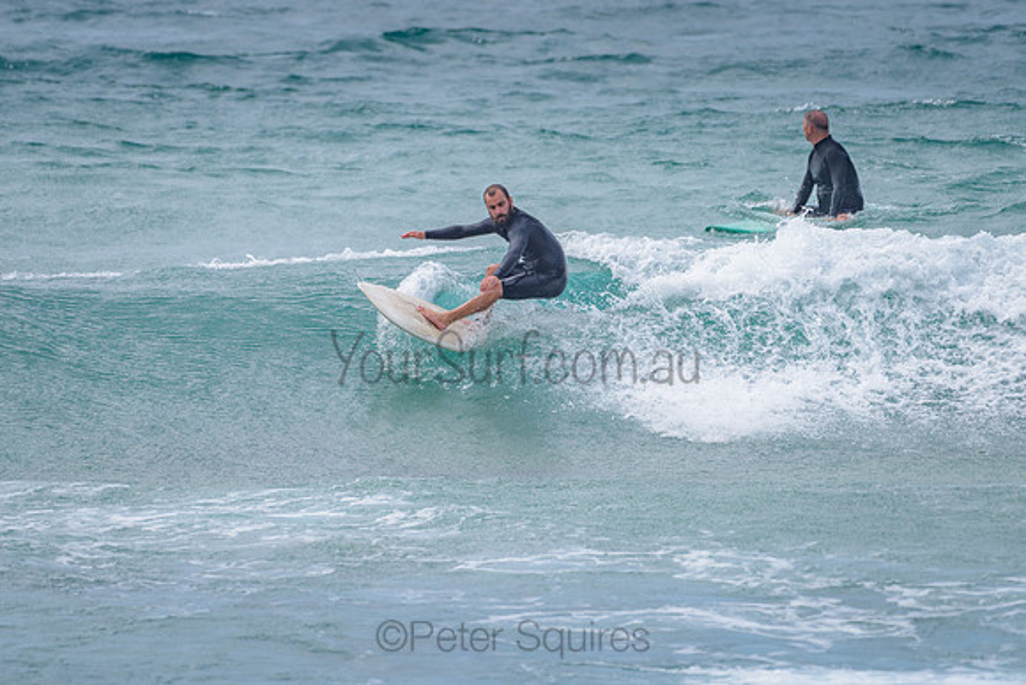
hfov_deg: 3.4
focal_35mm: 613
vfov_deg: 2.2
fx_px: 17472
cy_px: 315
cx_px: 540
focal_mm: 500
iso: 140
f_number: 5.6
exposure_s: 1/1600
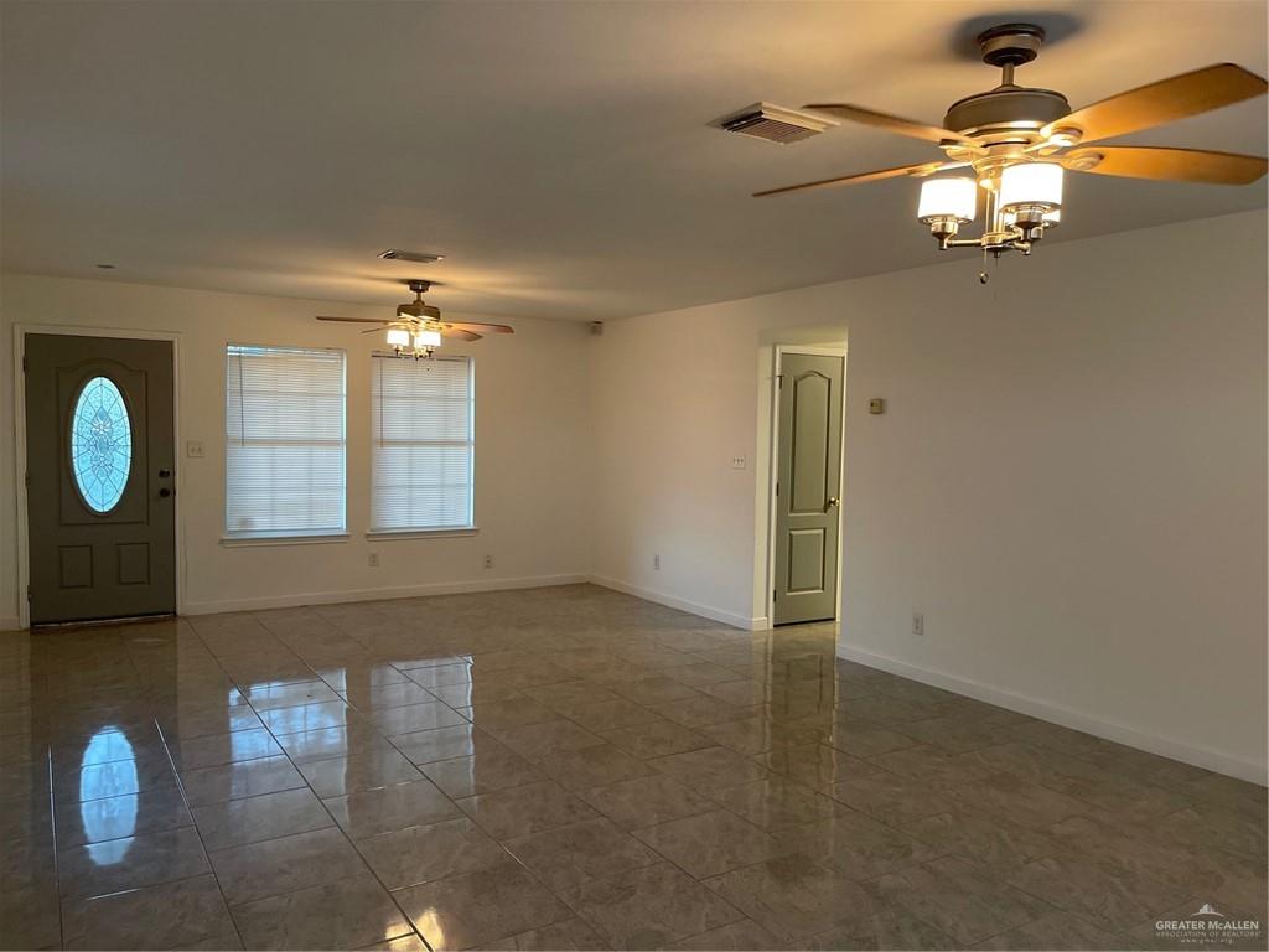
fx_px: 953
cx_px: 634
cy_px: 476
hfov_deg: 67.3
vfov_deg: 53.1
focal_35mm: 26
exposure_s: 1/60
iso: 250
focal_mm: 5.1
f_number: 1.6
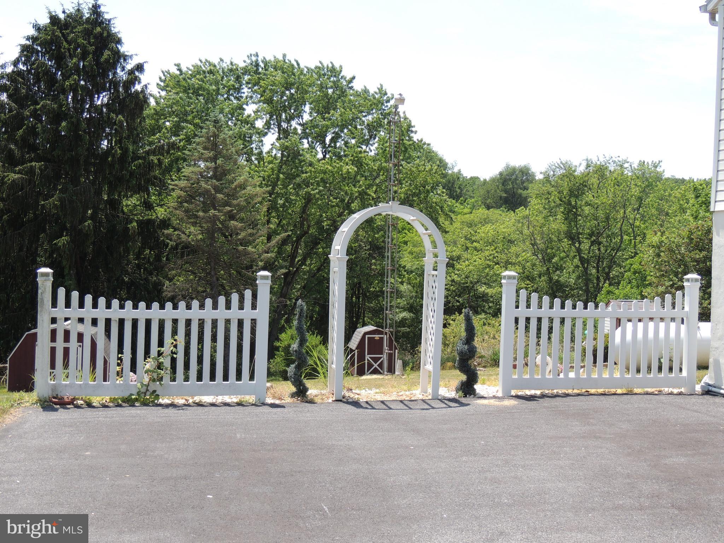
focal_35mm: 47
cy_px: 272
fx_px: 983
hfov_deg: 40.4
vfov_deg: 30.9
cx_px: 362
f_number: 3.5
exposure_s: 1/500
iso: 100
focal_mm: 8.3
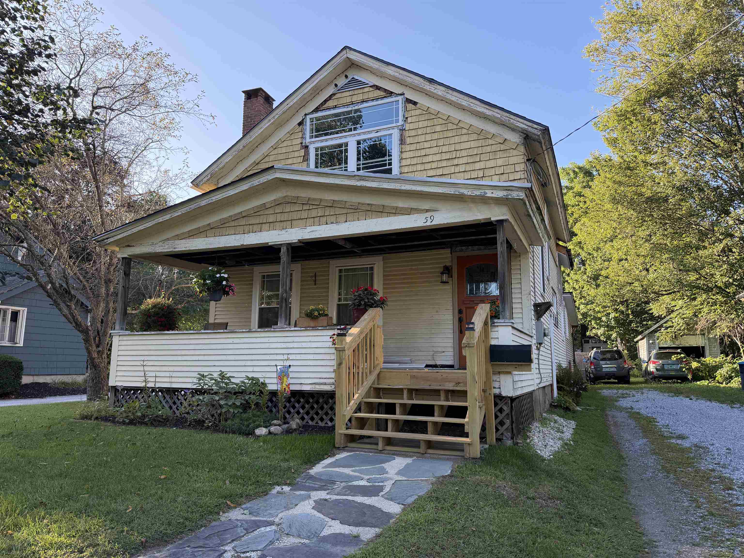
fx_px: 516
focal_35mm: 24
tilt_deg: +9.6
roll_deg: +0.3
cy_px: 279
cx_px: 372
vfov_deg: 56.8
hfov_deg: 71.6
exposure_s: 1/532
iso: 100
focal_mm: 6.76
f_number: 1.78
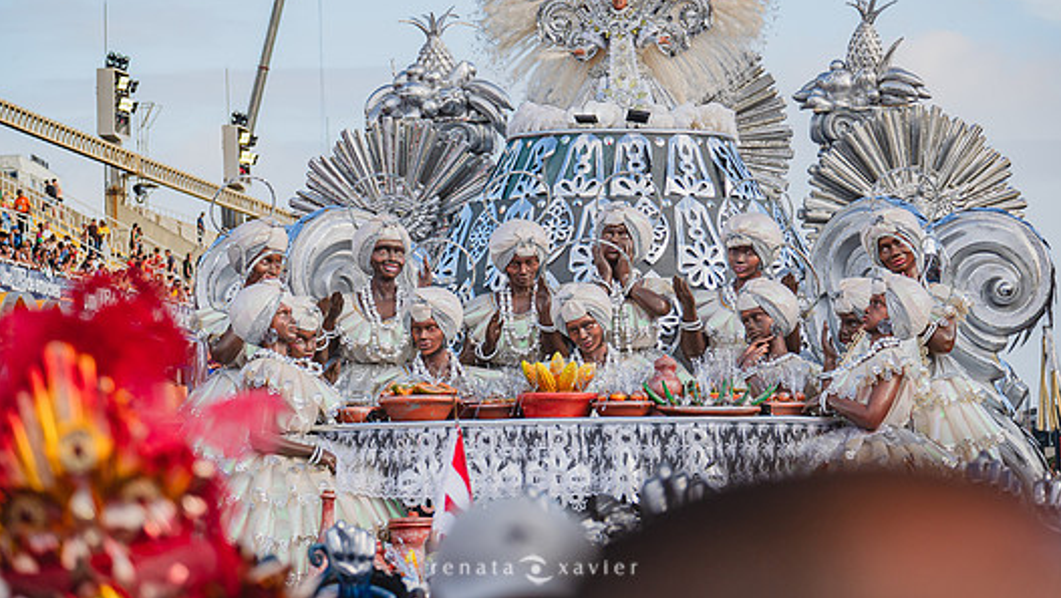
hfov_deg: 12.9
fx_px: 4700
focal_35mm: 167
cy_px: 215
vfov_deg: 7.3
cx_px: 532
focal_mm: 145
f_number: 5.6
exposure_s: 1/1600
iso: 400
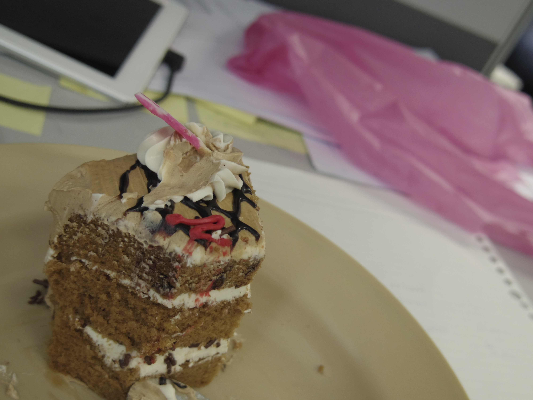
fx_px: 724
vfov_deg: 30.9
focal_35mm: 47
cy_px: 200
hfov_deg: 40.4
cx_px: 266
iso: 250
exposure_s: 1/60
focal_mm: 8.5
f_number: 2.2
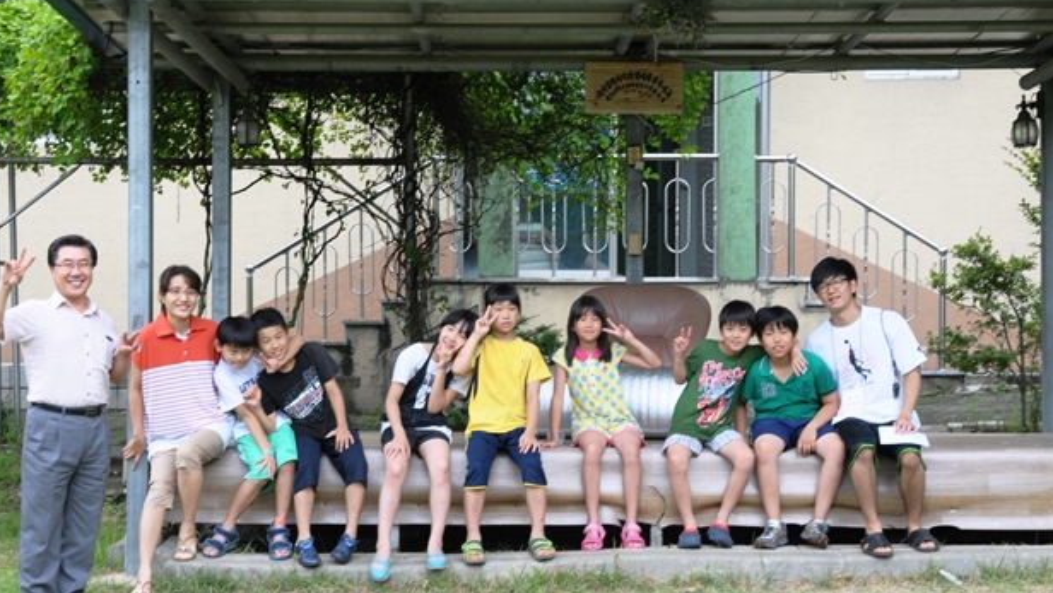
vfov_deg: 16.1
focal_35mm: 75
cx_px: 513
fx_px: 2095
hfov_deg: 28.2
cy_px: 329
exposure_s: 1/60
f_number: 8
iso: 200
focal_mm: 46
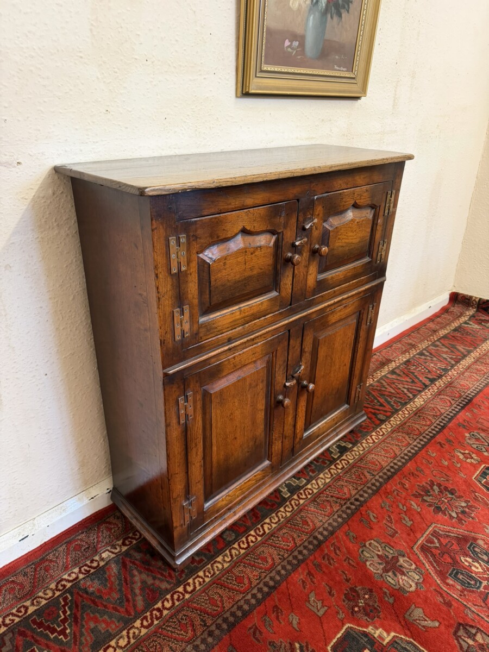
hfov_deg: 56.8
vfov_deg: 71.6
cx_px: 244
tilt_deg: -25.8
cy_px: 326
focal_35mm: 24
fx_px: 452
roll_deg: -2.2
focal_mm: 6.76
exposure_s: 1/50
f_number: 1.78
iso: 160
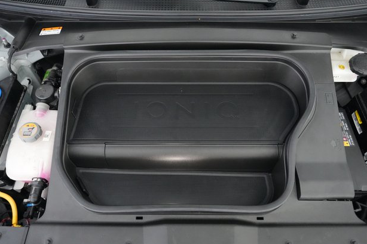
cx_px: 181
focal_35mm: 25
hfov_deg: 71.5
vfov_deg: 51.3
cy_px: 122
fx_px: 255
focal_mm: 24
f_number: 2.8
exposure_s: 1/100
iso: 12800
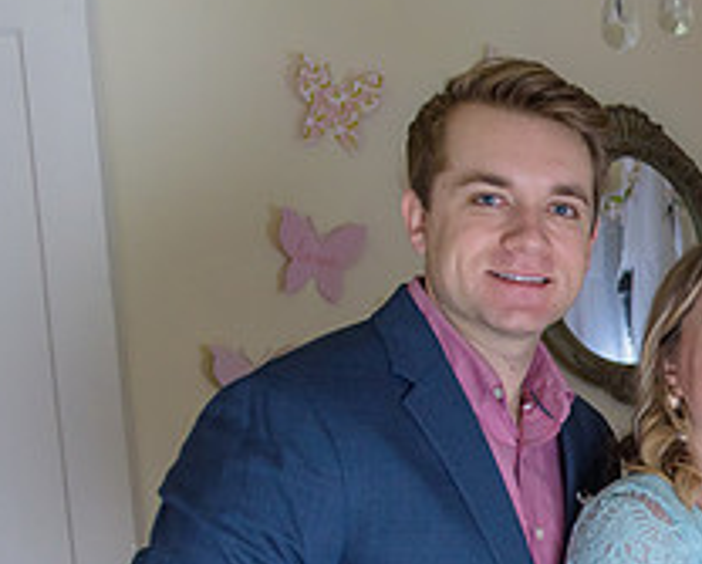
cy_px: 491
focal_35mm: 68
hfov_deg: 23.8
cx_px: 958
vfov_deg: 22.1
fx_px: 1415
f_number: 3.2
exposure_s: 1/125
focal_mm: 26
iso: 1600
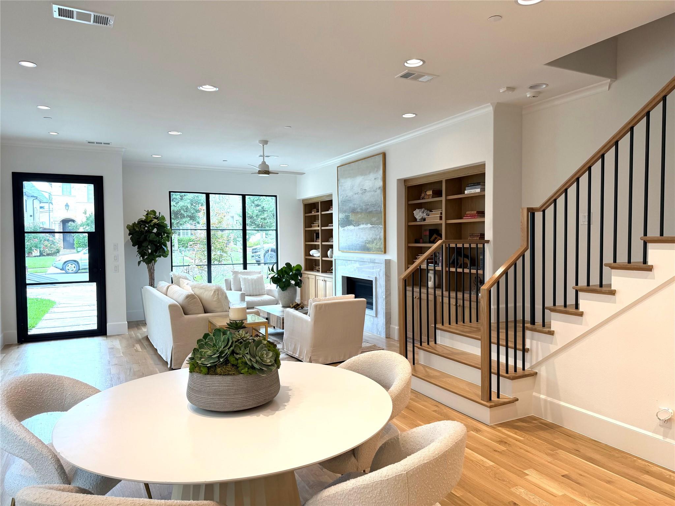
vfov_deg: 56.8
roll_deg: +0.5
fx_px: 468
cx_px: 338
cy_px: 253
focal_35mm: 24
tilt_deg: -1.8
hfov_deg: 71.6
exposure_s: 1/170
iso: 80
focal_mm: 6.76
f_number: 1.78
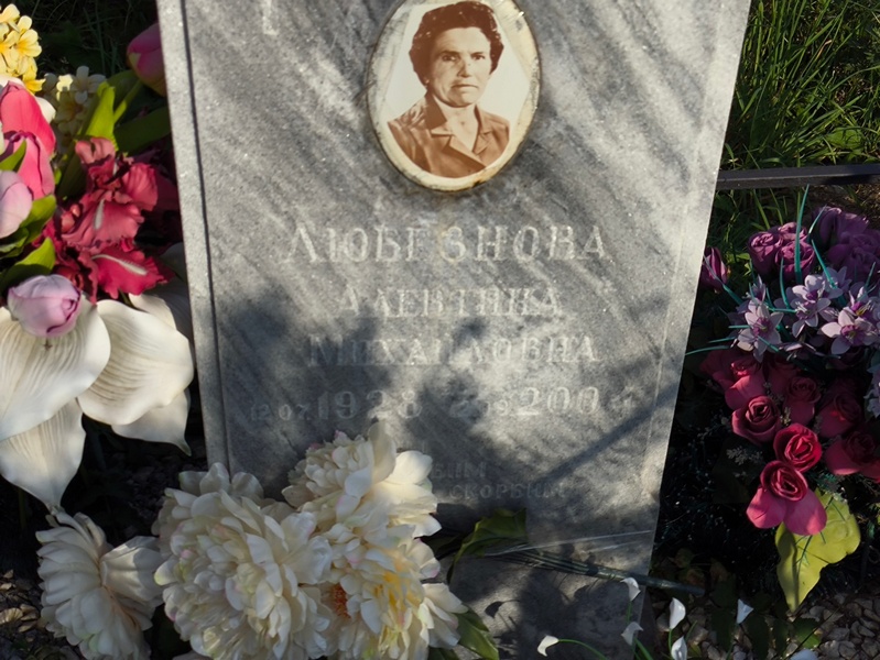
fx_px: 1272
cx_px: 440
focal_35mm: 50
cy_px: 330
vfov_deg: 29.1
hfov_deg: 38.2
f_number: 1.7
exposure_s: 1/2495
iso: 50
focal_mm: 4.71
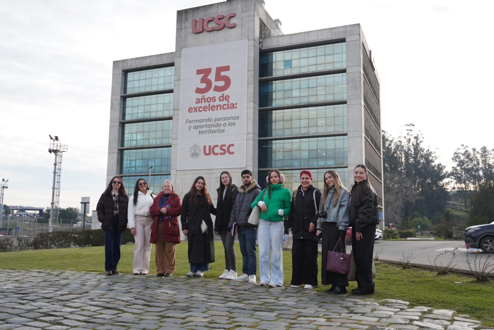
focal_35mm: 33
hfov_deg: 57.9
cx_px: 250
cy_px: 169
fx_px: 446
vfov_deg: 40.6
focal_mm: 21
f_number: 4
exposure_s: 1/1250
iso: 500
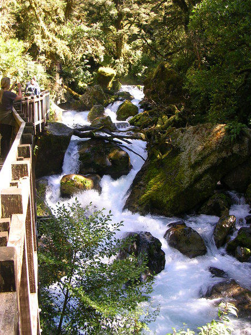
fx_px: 367
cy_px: 168
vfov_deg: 49.0
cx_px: 126
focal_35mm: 38
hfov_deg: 37.7
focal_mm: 5.8
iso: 50
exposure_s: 1/82.6
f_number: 2.8
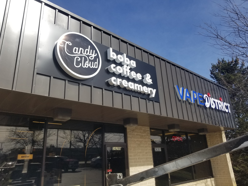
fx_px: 186
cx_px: 124
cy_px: 93
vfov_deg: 53.1
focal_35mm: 26
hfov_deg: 67.3
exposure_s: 1/3392
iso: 50
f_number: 1.7
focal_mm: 4.3
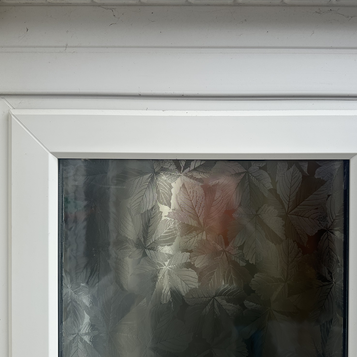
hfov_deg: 55.5
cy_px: 180
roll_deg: -0.9
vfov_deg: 55.6
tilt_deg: -0.2
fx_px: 338
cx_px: 197
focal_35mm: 29
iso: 80
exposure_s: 1/1562
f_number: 1.78
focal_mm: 6.86
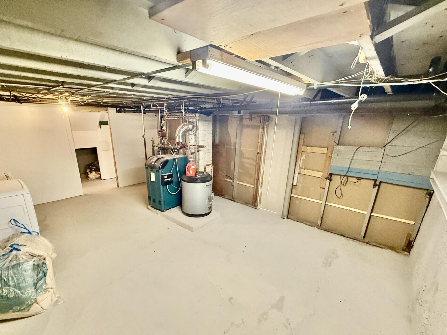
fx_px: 207
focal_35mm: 16
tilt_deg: -17.1
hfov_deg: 94.4
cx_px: 212
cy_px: 187
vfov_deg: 77.8
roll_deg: -0.9
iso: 400
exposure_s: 1/60
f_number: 2.2
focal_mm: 2.22
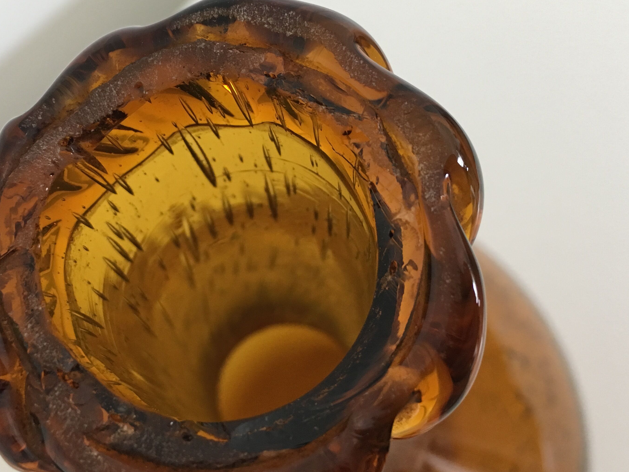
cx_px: 253
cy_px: 219
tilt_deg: -68.3
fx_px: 781
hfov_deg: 43.6
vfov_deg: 33.6
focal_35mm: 43
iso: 160
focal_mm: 4.15
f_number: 2.2
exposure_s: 1/33
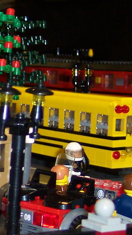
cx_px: -134
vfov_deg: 16.0
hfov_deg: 8.6
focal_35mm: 134
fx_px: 834
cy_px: 110
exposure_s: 1/30
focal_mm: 8
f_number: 2.8
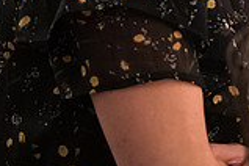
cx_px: 504
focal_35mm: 720
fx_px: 4980
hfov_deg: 2.8
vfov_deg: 1.9
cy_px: -77
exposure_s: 1/100
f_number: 2.8
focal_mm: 173
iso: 6400
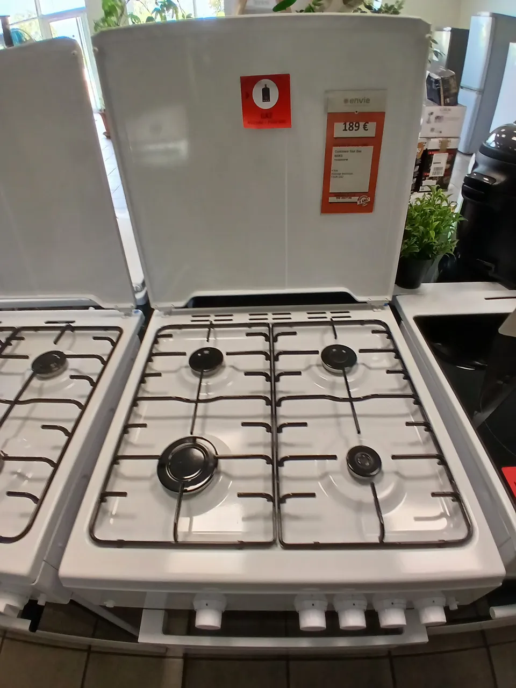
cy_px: 344
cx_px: 258
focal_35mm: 17
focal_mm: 1.4
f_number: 2.2
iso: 64
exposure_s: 1/50
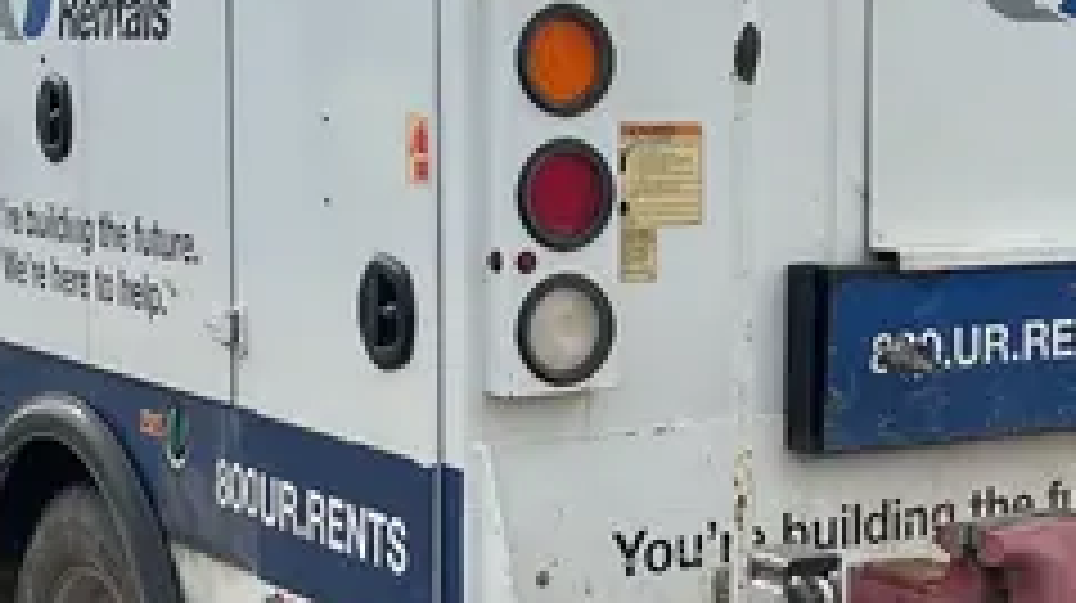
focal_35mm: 87
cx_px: 711
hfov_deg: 24.4
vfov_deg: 13.9
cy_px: 223
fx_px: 2480
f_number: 1.6
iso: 50
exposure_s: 1/2755
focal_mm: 5.1
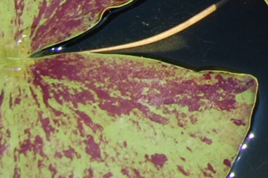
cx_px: 680
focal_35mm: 224
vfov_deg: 5.9
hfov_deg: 8.3
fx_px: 1665
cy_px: -233
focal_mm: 26
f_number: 8
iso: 200
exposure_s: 1/250
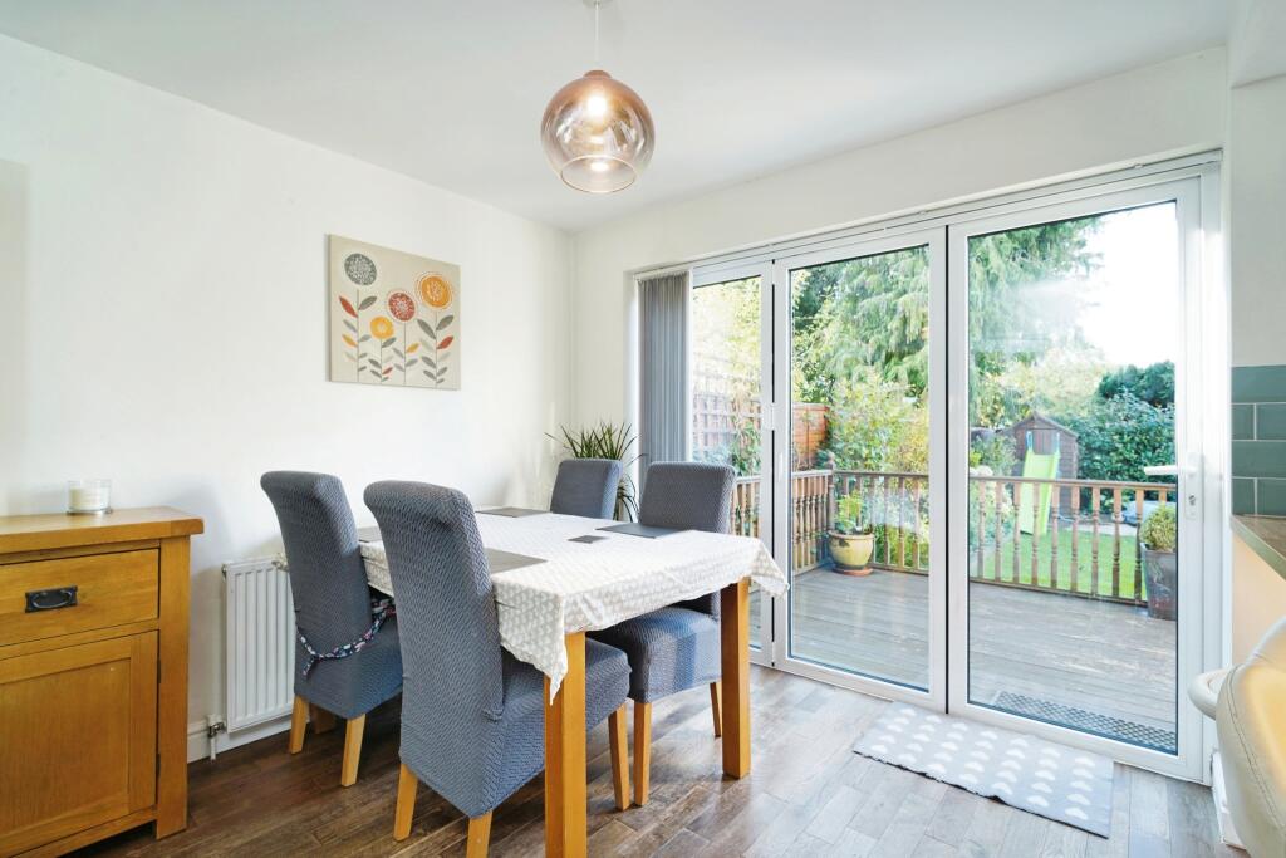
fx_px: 572
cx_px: 643
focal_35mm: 16
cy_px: 429
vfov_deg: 73.8
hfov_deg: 96.7
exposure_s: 1/3
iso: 100
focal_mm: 16
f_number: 8
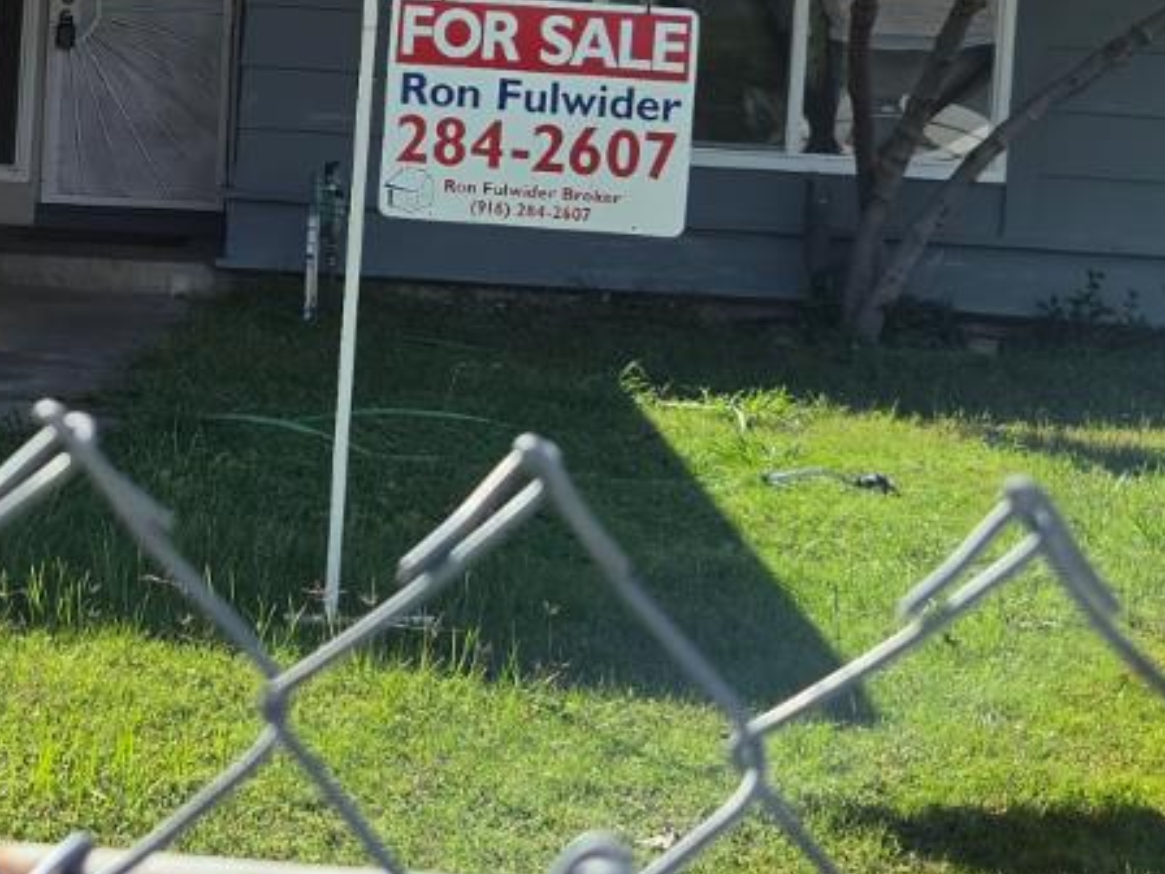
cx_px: 86
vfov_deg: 18.8
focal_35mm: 77
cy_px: 105
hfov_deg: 24.5
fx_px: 2591
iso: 80
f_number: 1.8
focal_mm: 5.4
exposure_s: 1/3647
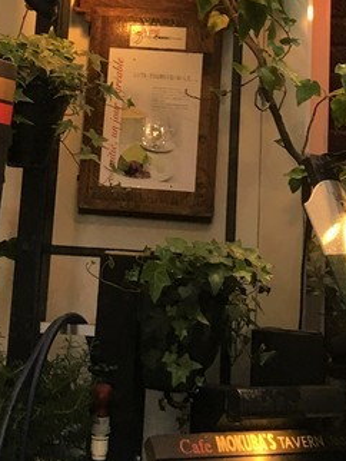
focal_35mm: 108
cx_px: 153
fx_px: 1437
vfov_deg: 16.6
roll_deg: -3.6
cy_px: -229
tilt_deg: +18.6
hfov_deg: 13.7
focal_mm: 4.15
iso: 25
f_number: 2.2
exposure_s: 1/15
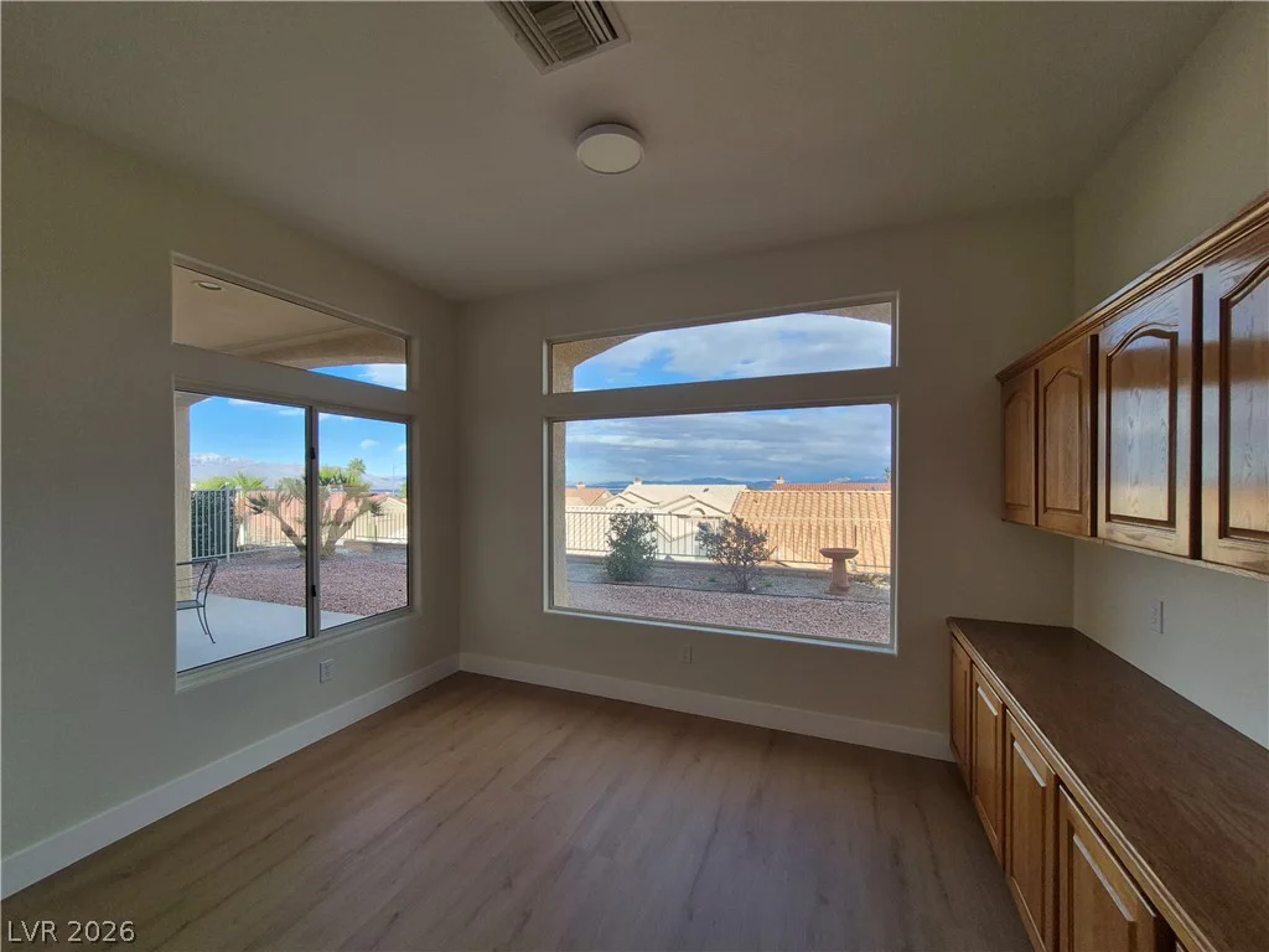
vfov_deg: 89.9
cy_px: 476
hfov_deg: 106.2
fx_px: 477
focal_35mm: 13
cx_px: 634
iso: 50
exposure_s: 1/435
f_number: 2.2
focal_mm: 1.74
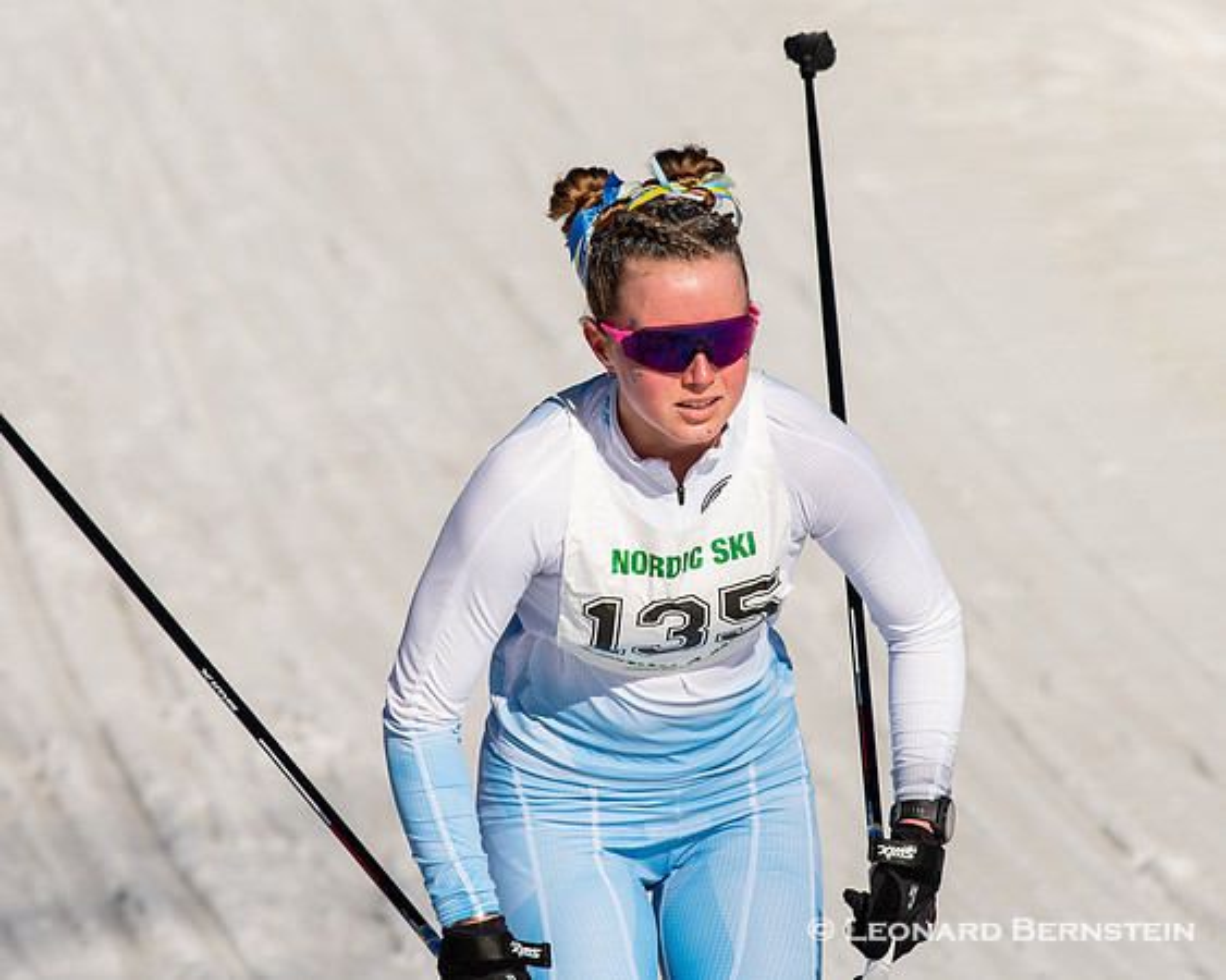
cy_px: 490
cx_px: 617
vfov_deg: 3.1
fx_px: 18383
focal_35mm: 507
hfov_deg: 3.8
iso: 400
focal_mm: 300
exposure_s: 1/2000
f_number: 7.1
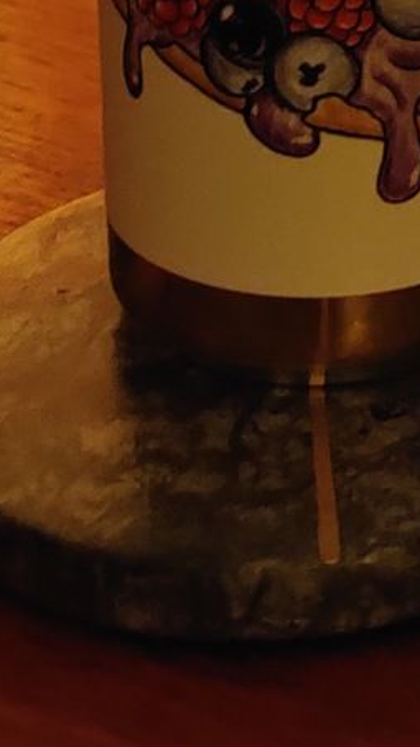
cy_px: -224
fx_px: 2058
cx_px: 634
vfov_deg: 19.0
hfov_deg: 11.2
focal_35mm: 104
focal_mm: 4.75
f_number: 1.65
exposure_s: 1/17
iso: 1600
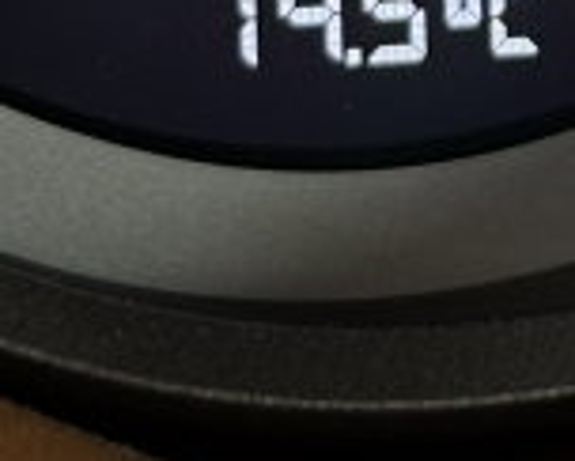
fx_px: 5367
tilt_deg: -13.3
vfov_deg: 4.8
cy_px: -646
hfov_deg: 6.0
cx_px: 938
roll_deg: +0.0
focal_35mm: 315
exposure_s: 1/61
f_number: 1.78
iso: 80
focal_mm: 6.76
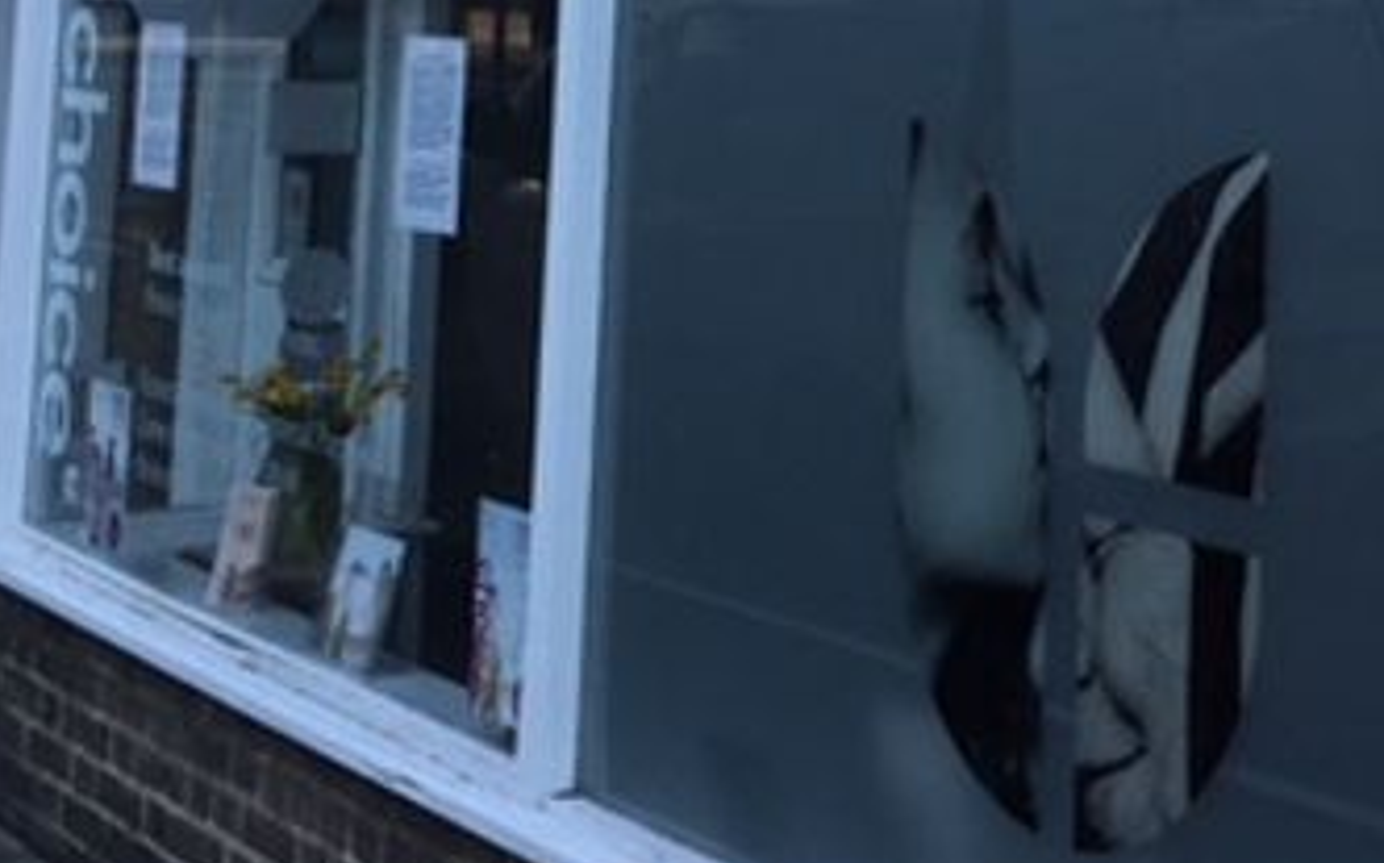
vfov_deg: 15.5
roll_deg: -1.9
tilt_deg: +7.3
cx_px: 961
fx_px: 2978
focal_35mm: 79
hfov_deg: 26.0
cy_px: -342
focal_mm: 4.15
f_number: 2.2
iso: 25
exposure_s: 1/651
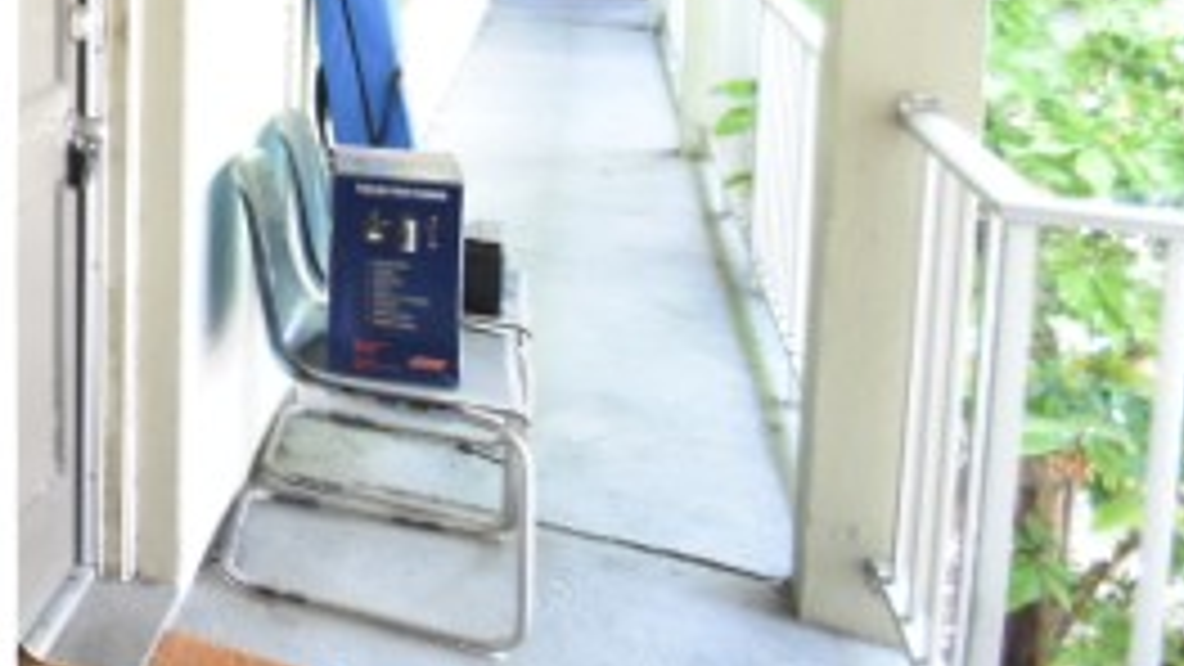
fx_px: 1350
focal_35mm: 43
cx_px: -401
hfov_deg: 33.0
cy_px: -72
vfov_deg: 25.6
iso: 800
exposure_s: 1/45
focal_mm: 10
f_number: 3.5
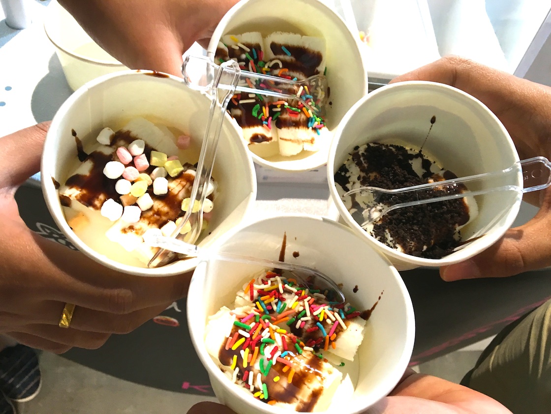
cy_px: 207
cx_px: 276
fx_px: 462
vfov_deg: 48.2
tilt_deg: -58.9
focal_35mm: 29
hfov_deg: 61.7
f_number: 2.2
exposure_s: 1/33
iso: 125
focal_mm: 4.15
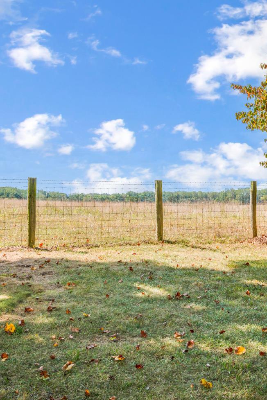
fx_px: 511
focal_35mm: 46
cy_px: 198
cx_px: 176
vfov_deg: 42.7
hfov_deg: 29.1
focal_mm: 30
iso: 100
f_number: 8
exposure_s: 1/320
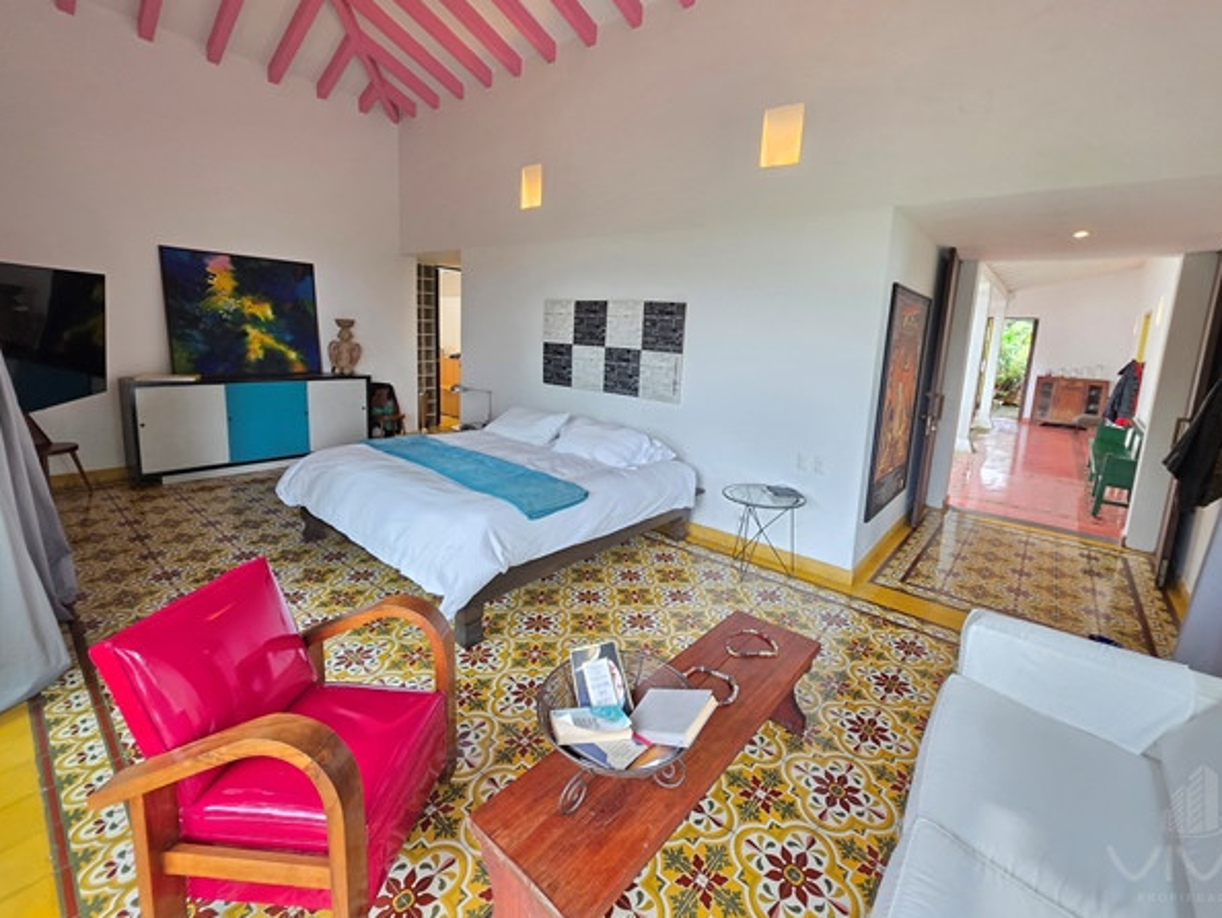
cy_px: 428
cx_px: 640
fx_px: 494
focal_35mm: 14
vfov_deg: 85.6
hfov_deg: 102.0
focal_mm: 2.2
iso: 160
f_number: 1.9
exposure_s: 1/60
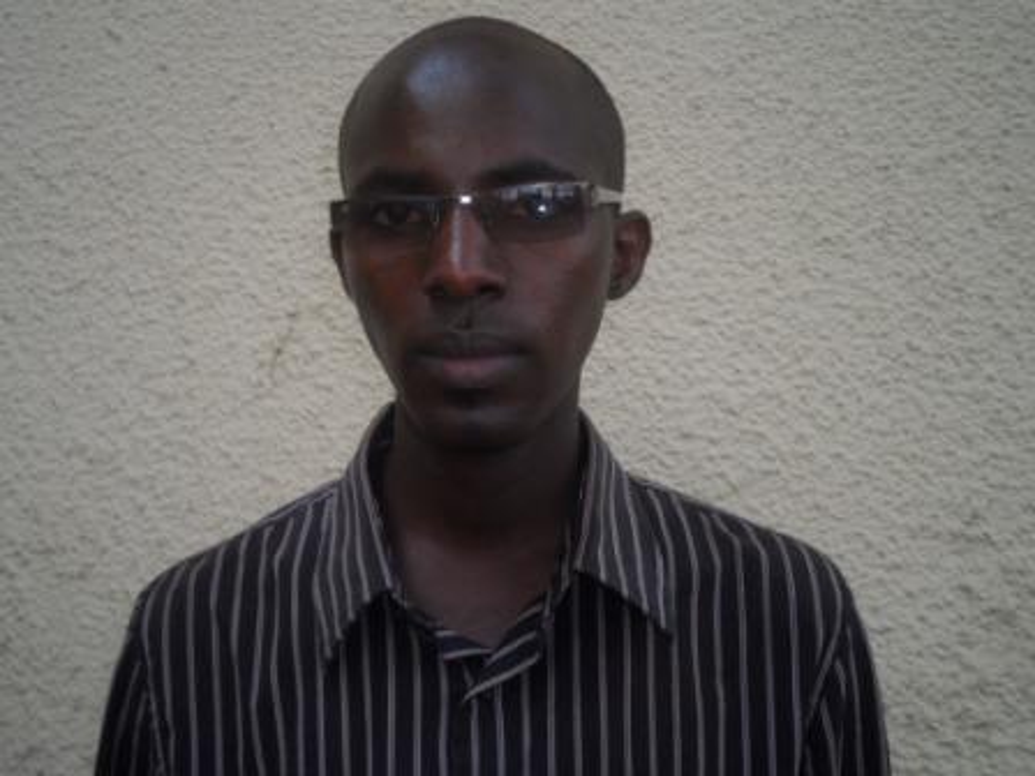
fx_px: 1076
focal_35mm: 36
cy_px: 388
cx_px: 518
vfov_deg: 39.7
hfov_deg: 51.4
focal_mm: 6.5
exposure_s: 1/45
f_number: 3
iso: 100
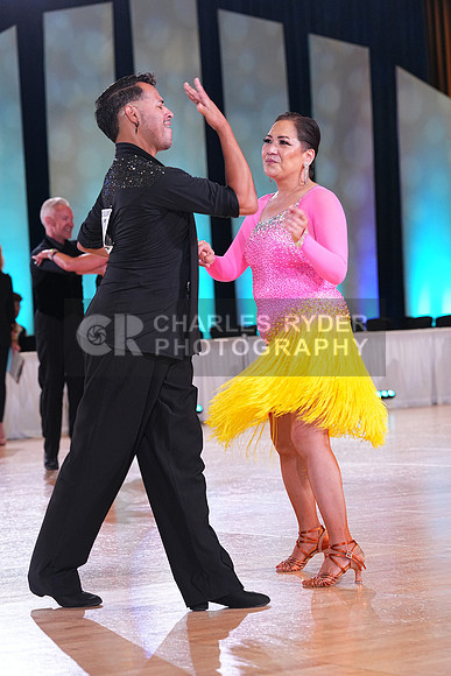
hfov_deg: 12.0
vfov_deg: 17.9
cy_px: 338
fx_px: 2141
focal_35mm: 114
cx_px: 226
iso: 2000
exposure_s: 1/200
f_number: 5
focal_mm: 114
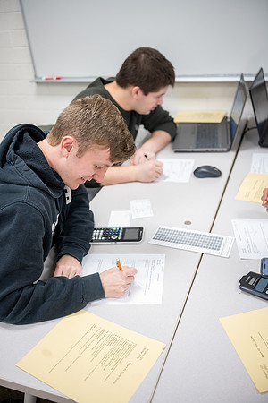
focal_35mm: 35
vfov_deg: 54.4
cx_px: 134
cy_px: 202
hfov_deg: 37.9
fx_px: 391
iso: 1000
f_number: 2.8
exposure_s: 1/200
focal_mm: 35
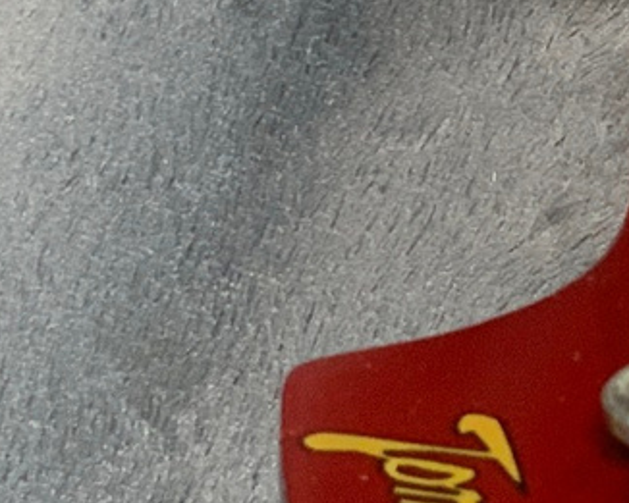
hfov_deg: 8.6
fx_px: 4134
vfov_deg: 7.0
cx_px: 650
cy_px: 478
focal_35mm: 222
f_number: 1.8
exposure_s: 1/104
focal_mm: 3
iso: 64
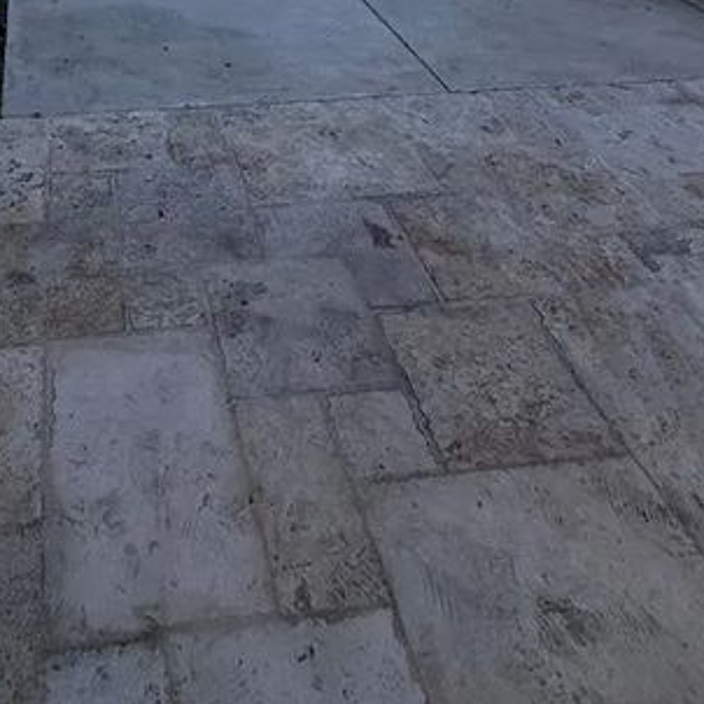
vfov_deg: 33.7
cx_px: 159
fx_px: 805
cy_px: -218
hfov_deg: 45.2
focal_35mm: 35
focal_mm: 2.22
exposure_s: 1/2841
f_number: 2.2
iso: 50
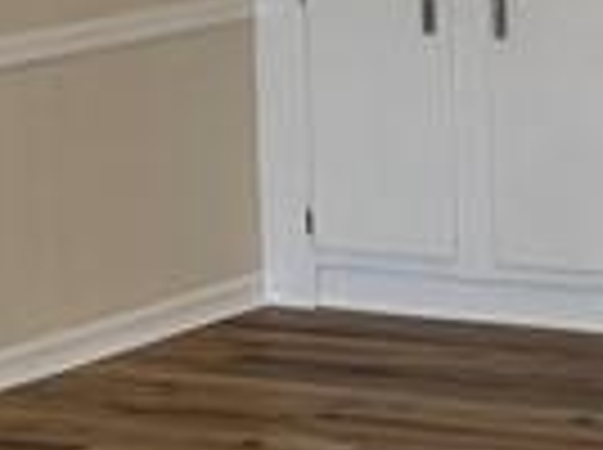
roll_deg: +1.6
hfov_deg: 10.0
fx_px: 3460
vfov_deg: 7.4
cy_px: 90
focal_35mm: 199
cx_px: 351
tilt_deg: -5.3
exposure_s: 1/60
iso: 100
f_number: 1.6
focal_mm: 5.96
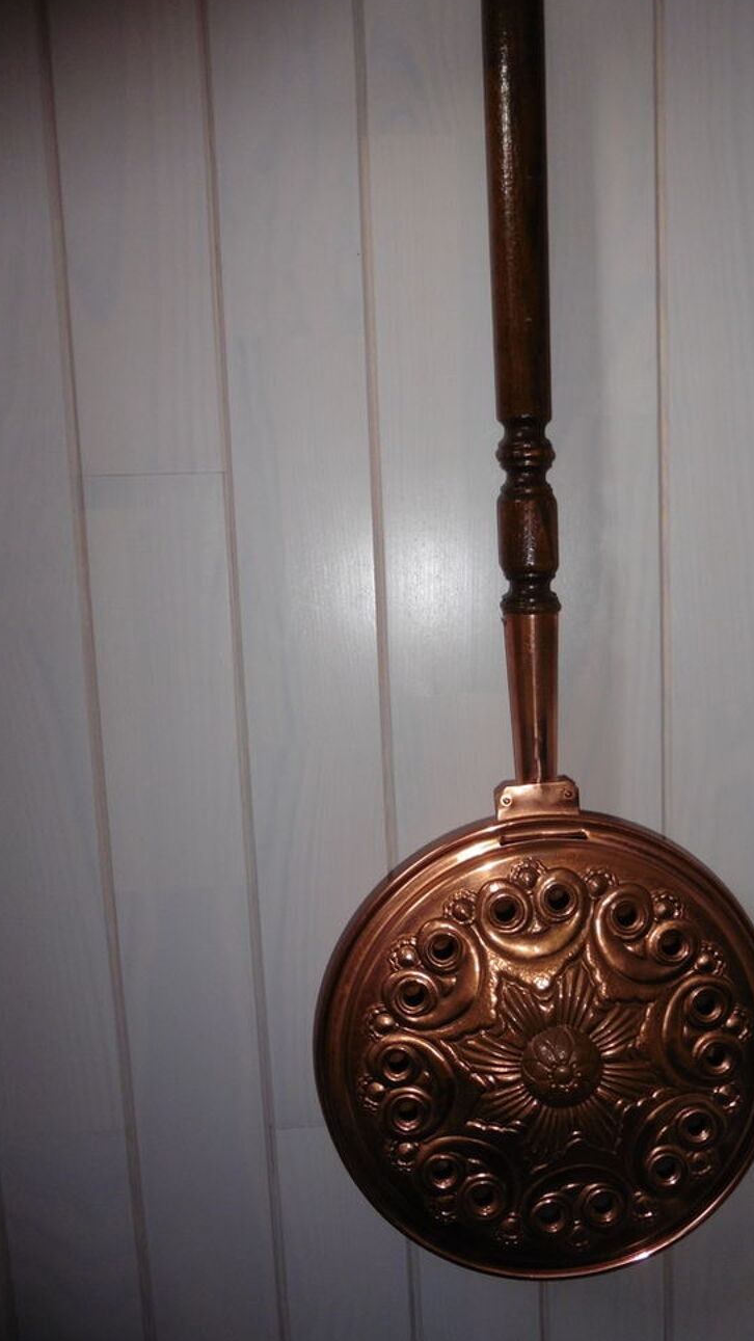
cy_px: 680
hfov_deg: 42.2
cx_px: 511
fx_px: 960
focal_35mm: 27
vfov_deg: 69.9
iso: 160
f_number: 3.3
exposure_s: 1/60
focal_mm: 4.3
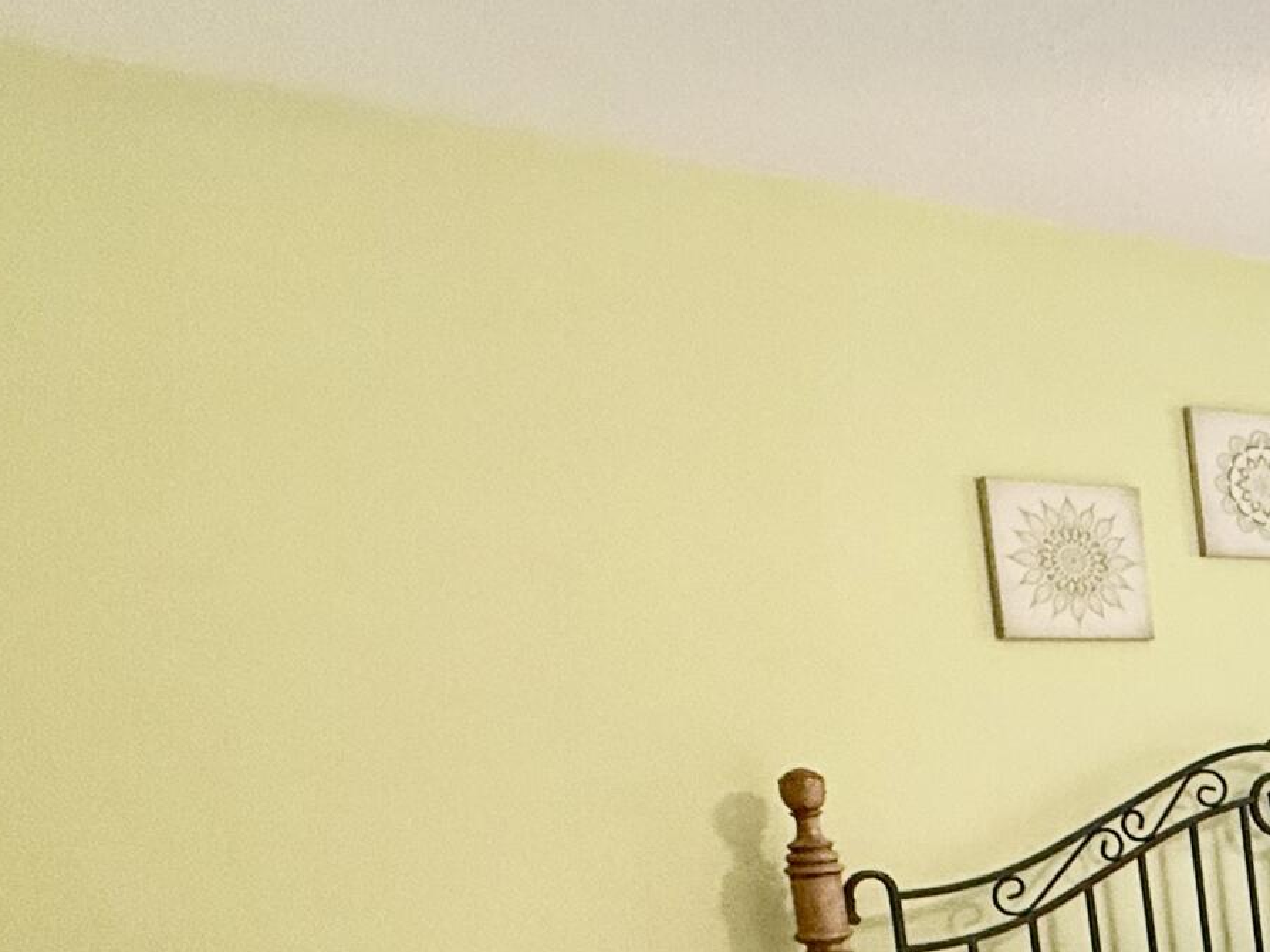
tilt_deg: -8.3
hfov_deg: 27.2
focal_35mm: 47
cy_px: 962
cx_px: 1935
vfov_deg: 28.8
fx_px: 1724
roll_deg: +3.2
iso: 250
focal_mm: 2.22
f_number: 2.2
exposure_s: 1/120
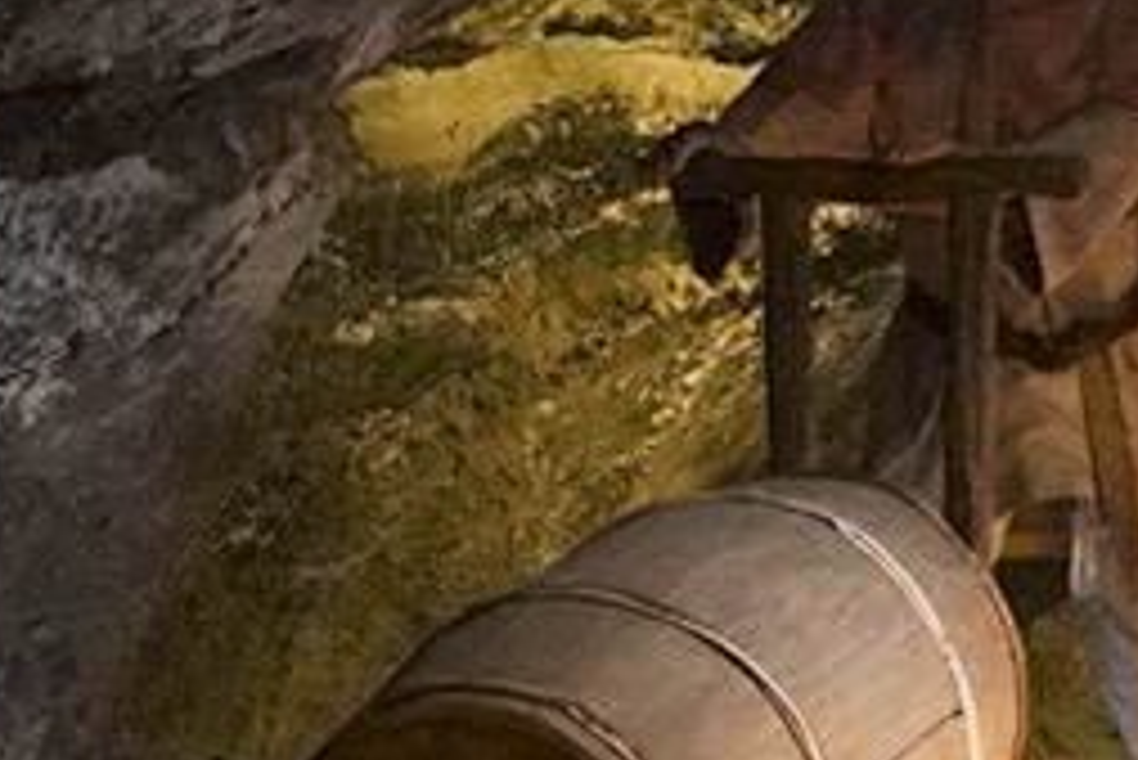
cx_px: 184
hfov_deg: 10.8
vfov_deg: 7.1
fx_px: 6009
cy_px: 1070
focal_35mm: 190
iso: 6400
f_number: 3.2
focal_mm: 24
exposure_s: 1/80
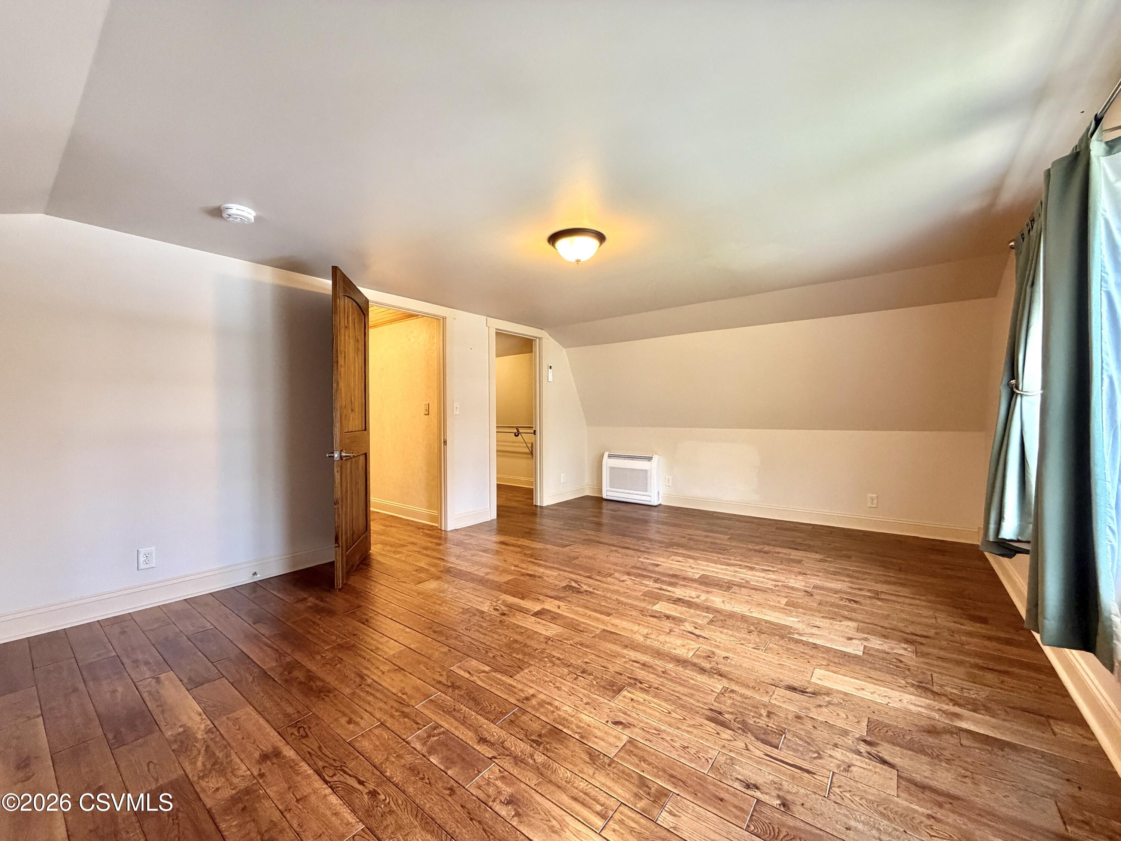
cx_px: 560
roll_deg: +0.5
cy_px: 420
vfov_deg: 85.7
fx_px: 453
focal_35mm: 14
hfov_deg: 102.1
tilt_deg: -0.5
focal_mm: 2.22
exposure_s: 1/60
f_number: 2.2
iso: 320
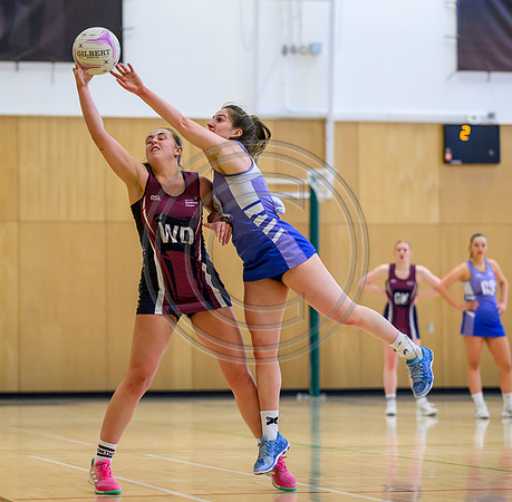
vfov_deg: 12.5
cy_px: 251
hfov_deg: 12.7
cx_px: 210
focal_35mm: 139
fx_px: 2300
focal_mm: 110
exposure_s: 1/1000
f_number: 3.2
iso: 3200
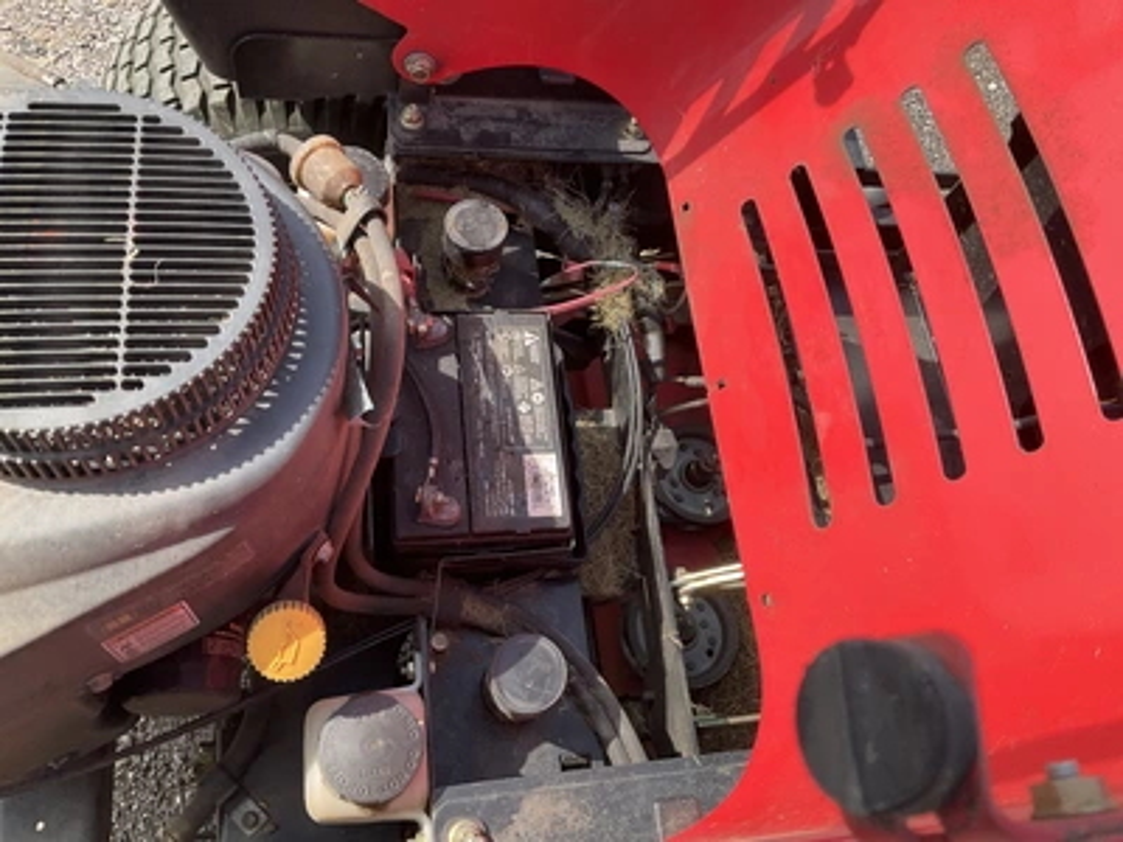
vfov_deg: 48.2
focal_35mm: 29
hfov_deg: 61.7
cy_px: 421
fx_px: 941
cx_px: 562
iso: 25
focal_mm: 3
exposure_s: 1/691
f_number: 1.8
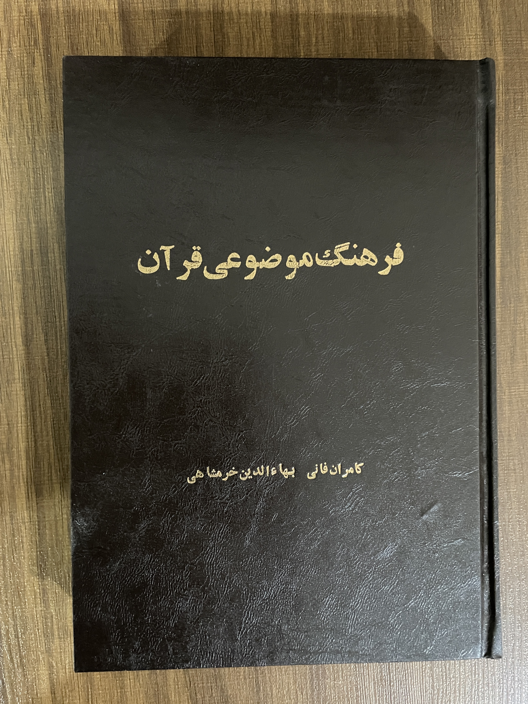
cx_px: 264
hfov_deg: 53.1
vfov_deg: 67.3
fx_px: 529
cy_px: 352
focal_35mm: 26
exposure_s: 1/30
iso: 1000
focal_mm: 4.2
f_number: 1.6
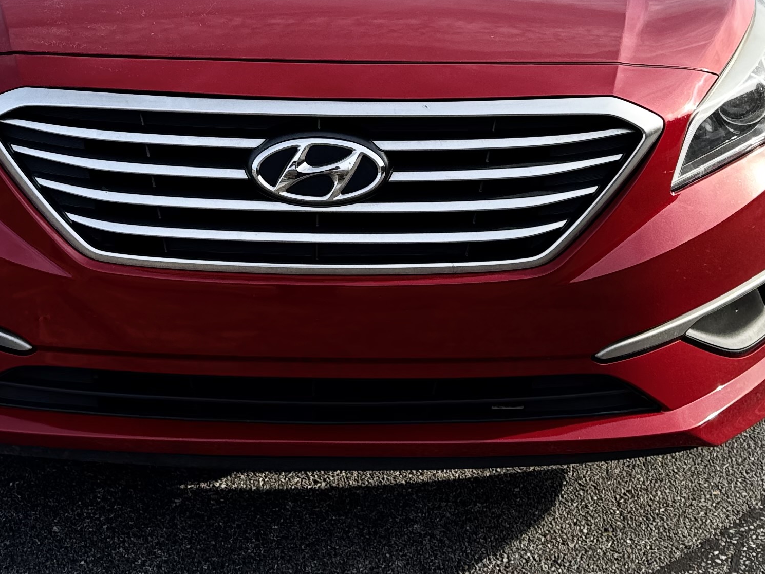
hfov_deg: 29.7
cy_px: 22
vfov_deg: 21.9
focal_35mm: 65
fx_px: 1437
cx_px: 295
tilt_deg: -9.5
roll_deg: +0.1
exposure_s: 1/1637
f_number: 1.78
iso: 80
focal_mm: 6.76
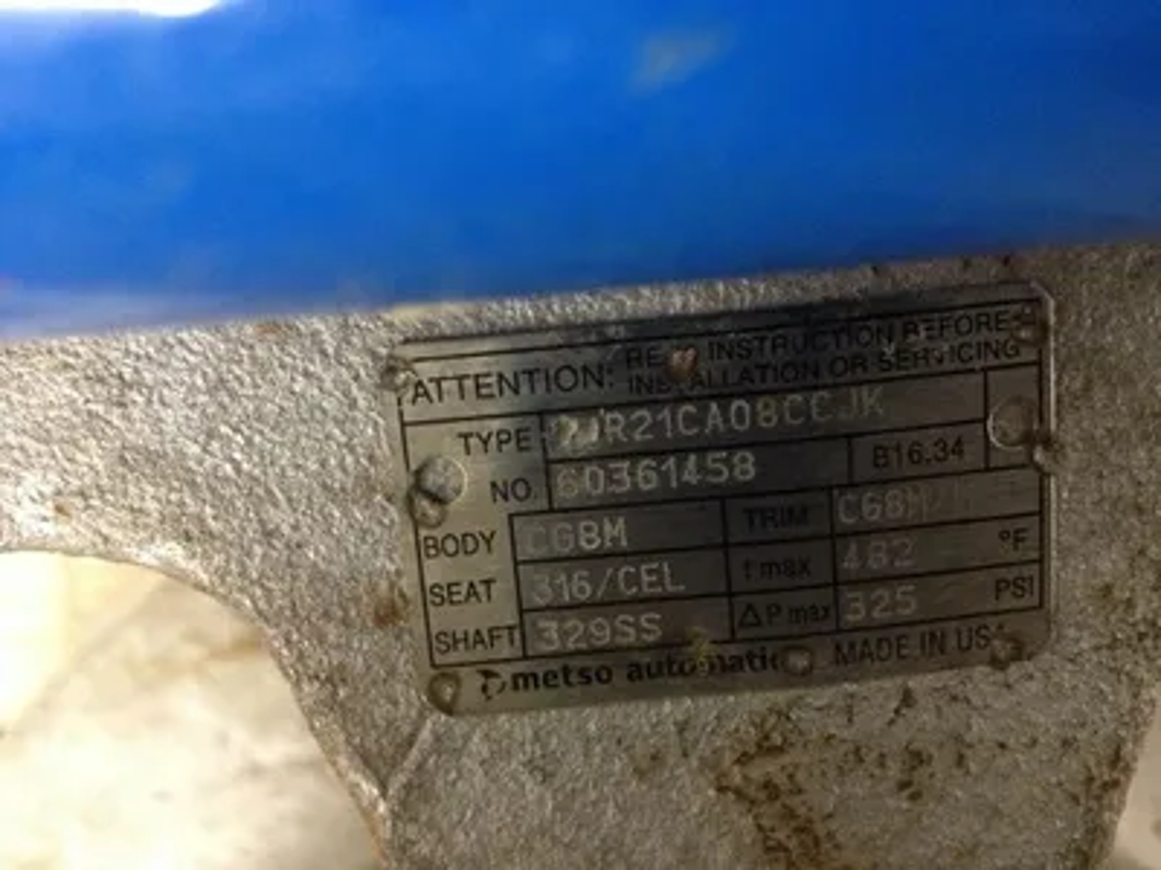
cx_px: 580
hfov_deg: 52.6
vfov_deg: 40.7
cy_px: 435
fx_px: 1174
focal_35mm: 35
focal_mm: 4.28
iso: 400
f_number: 2.4
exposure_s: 1/15
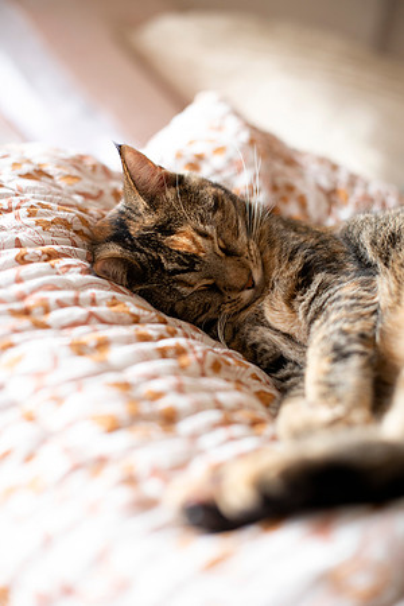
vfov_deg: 39.6
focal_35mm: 50
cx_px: 202
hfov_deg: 27.0
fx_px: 842
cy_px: 303
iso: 1000
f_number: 2.2
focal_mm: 50
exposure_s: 1/200
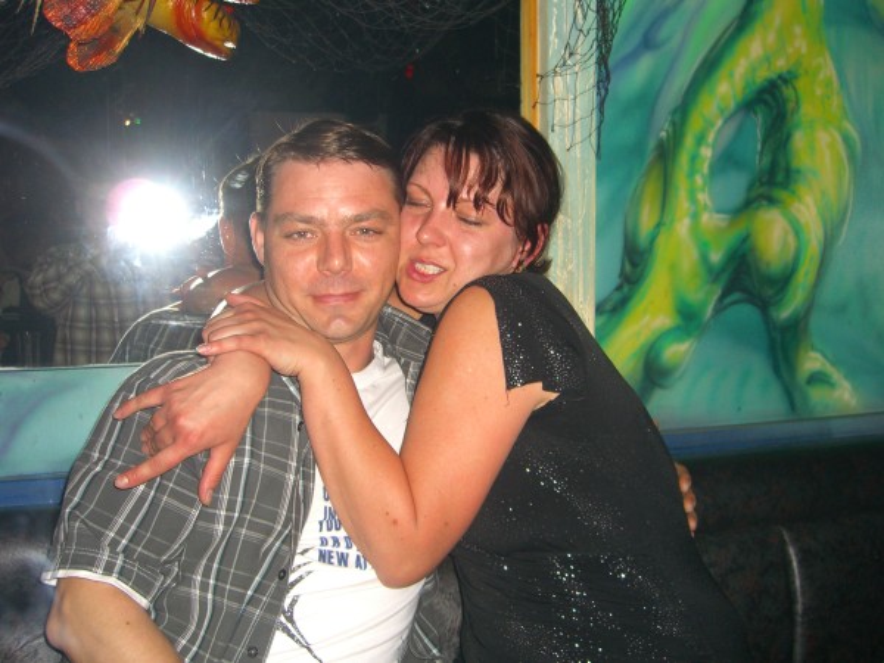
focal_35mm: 38
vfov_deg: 37.7
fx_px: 970
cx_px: 442
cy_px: 332
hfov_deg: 49.0
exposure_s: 1/60
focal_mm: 7.9
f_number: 2.8
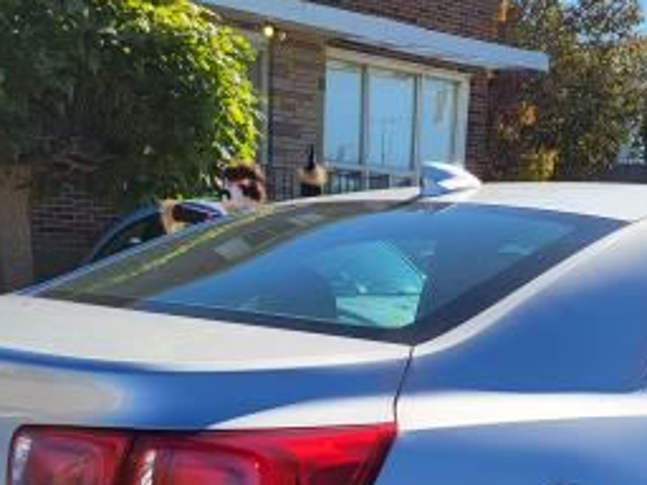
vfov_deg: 21.1
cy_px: 578
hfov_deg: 29.7
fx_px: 1215
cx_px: 417
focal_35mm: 65
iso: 40
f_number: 1.8
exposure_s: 1/1728
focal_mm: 5.4
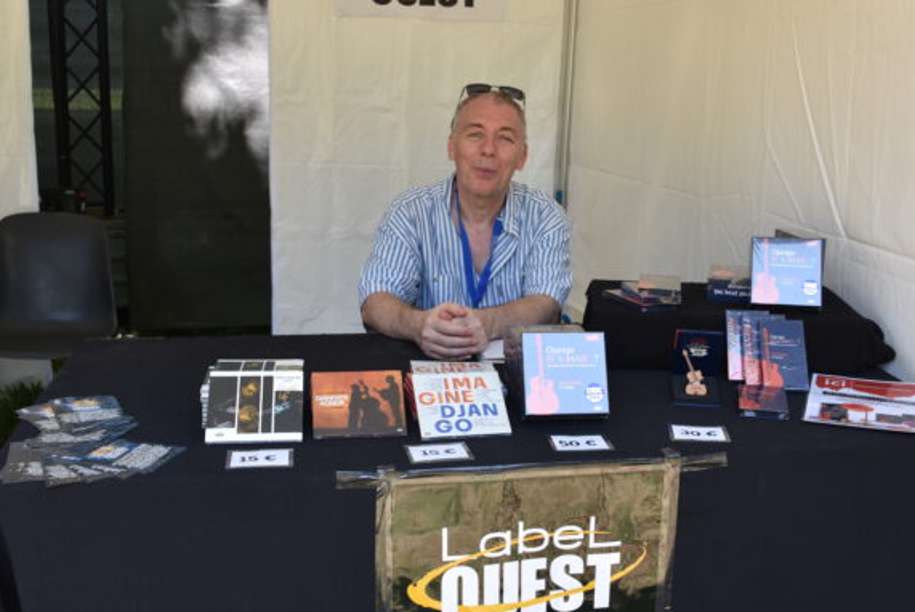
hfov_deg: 46.2
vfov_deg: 32.0
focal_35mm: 42
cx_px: 534
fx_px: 1069
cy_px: 310
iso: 400
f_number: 7.1
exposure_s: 1/200
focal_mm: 32
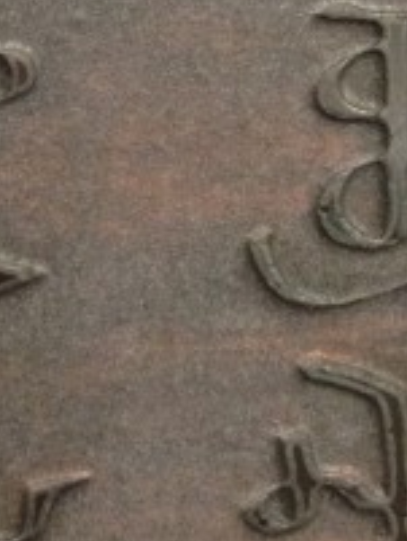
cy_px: -210
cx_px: 410
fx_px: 2788
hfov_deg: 8.3
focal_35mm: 178
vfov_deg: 10.8
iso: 160
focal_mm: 4.28
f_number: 2.4
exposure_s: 1/20
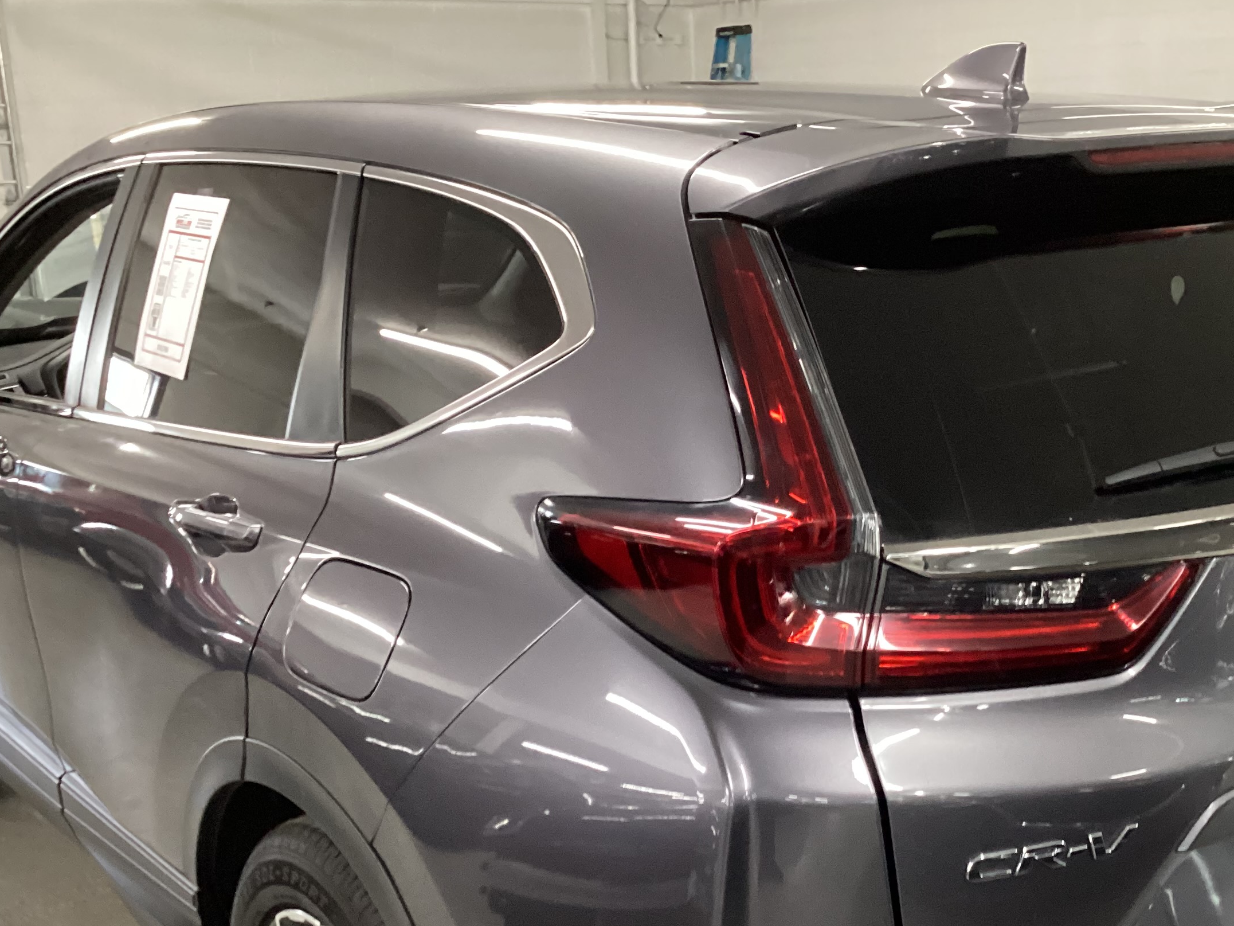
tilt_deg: -20.3
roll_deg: +0.6
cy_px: 677
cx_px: 749
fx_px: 1676
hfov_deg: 40.2
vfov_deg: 30.4
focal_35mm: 47
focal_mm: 3.3
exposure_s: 1/40
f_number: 2.4
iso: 400
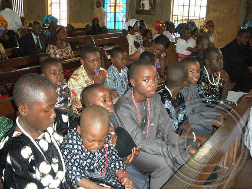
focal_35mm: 36
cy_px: 94
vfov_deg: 39.7
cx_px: 126
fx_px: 262
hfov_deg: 51.4
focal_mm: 6.3
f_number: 3.5
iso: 464
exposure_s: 1/60
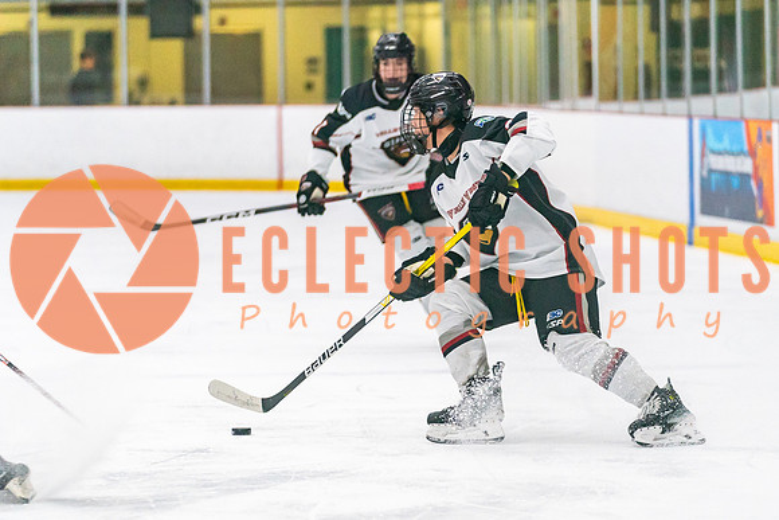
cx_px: 410
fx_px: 4758
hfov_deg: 9.4
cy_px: 381
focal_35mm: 220
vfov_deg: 6.2
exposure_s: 1/1250
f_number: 2.8
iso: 3200
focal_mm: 140
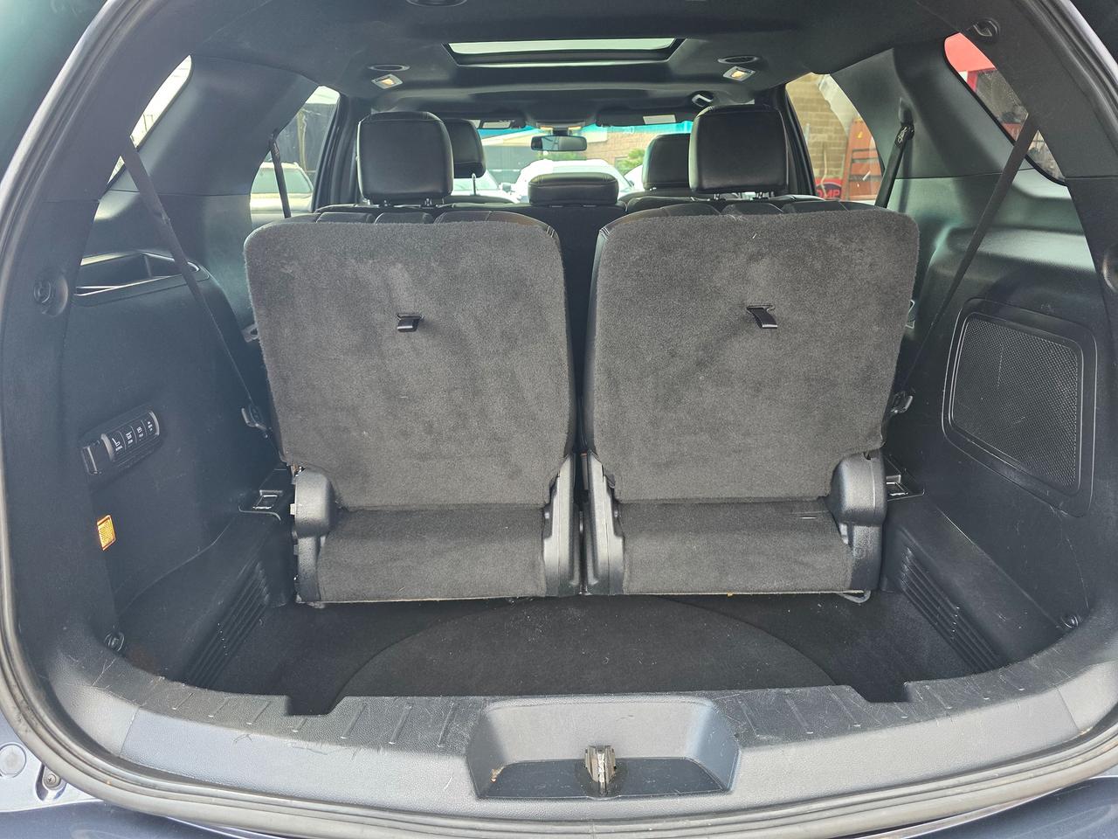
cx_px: 559
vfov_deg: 58.9
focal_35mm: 23
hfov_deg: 73.9
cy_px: 420
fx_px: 743
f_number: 1.7
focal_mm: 6.3
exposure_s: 1/120
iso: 160
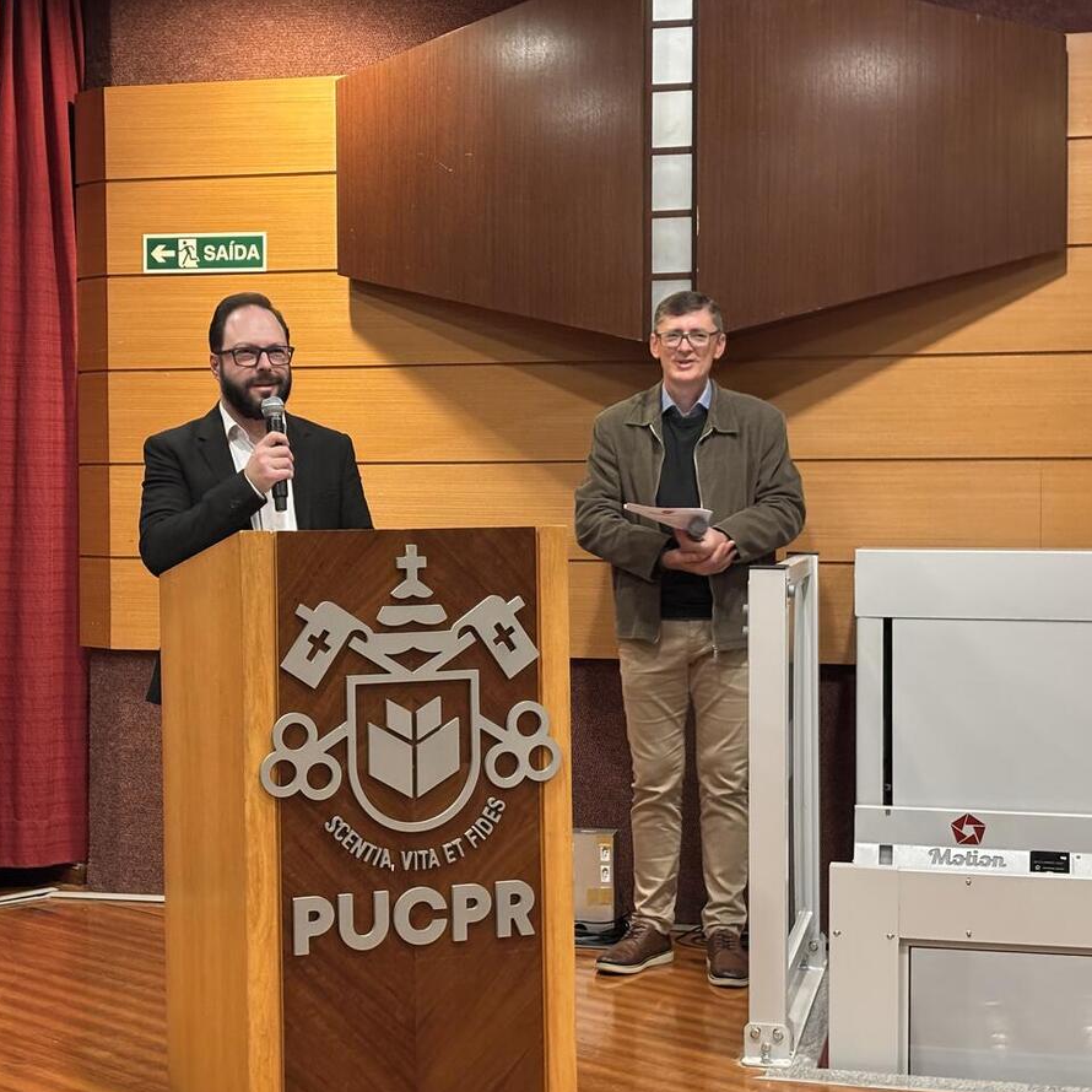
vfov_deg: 27.7
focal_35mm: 62
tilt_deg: -1.8
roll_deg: -0.1
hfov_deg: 27.6
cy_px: 550
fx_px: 2213
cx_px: 377
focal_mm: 5.96
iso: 320
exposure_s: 1/24
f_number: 1.6
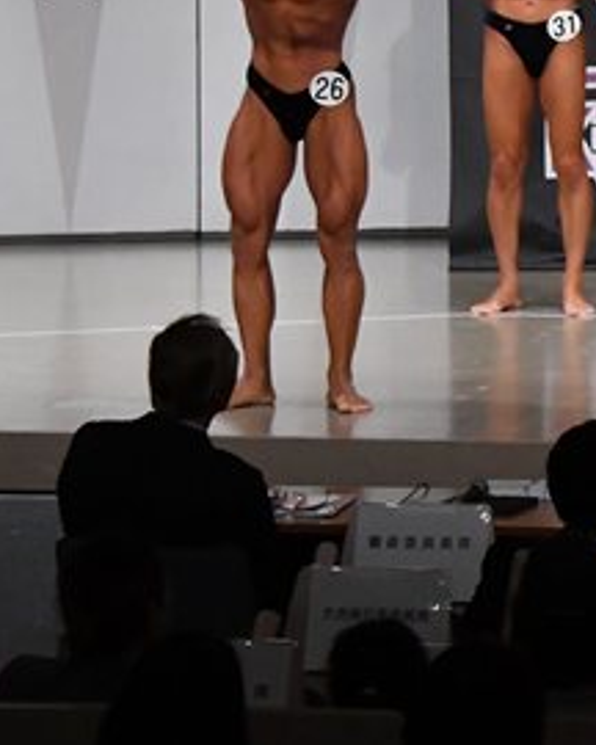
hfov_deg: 5.6
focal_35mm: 275
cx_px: 992
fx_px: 6064
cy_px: 39
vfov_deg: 7.0
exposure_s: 1/400
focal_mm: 68
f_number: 5.6
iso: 5000
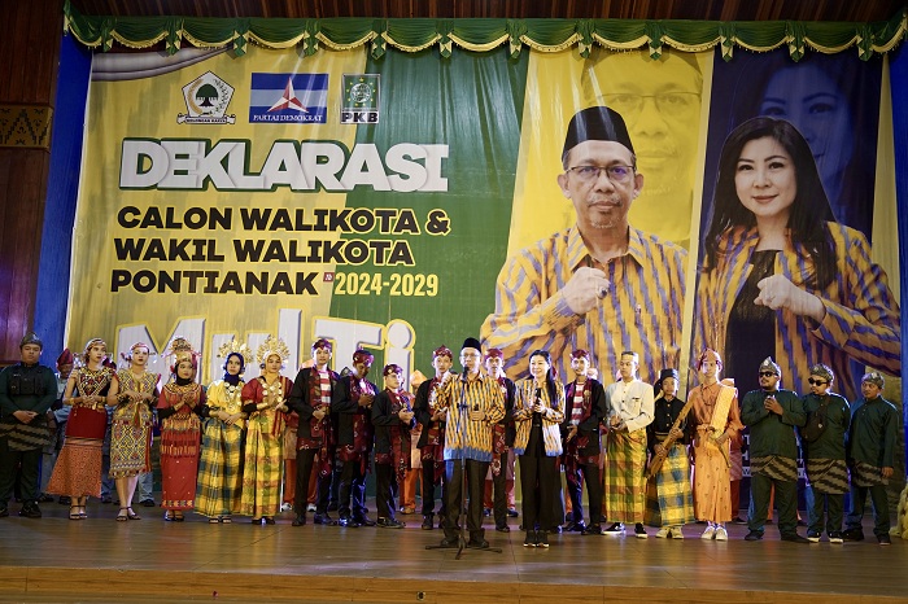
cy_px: 302
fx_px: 882
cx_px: 454
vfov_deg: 37.8
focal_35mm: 35
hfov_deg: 54.5
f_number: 2.8
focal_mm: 35
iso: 1600
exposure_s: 1/160
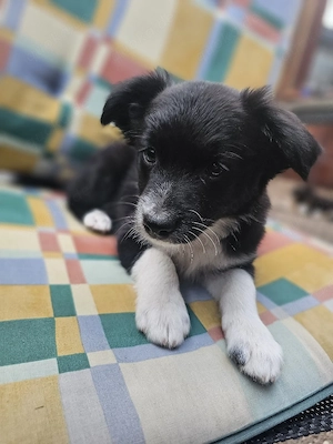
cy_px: 222
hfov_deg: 58.9
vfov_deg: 73.9
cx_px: 166
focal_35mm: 23
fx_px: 295
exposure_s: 1/192
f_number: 1.7
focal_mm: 6.3
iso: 125
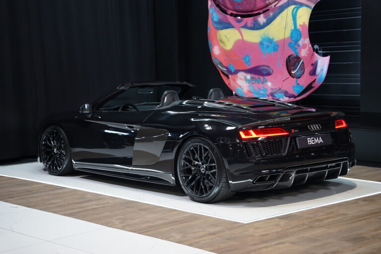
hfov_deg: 28.8
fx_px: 741
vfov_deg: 19.5
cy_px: 127
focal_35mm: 70
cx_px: 190
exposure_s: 1/80
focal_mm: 70
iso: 640
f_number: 3.2
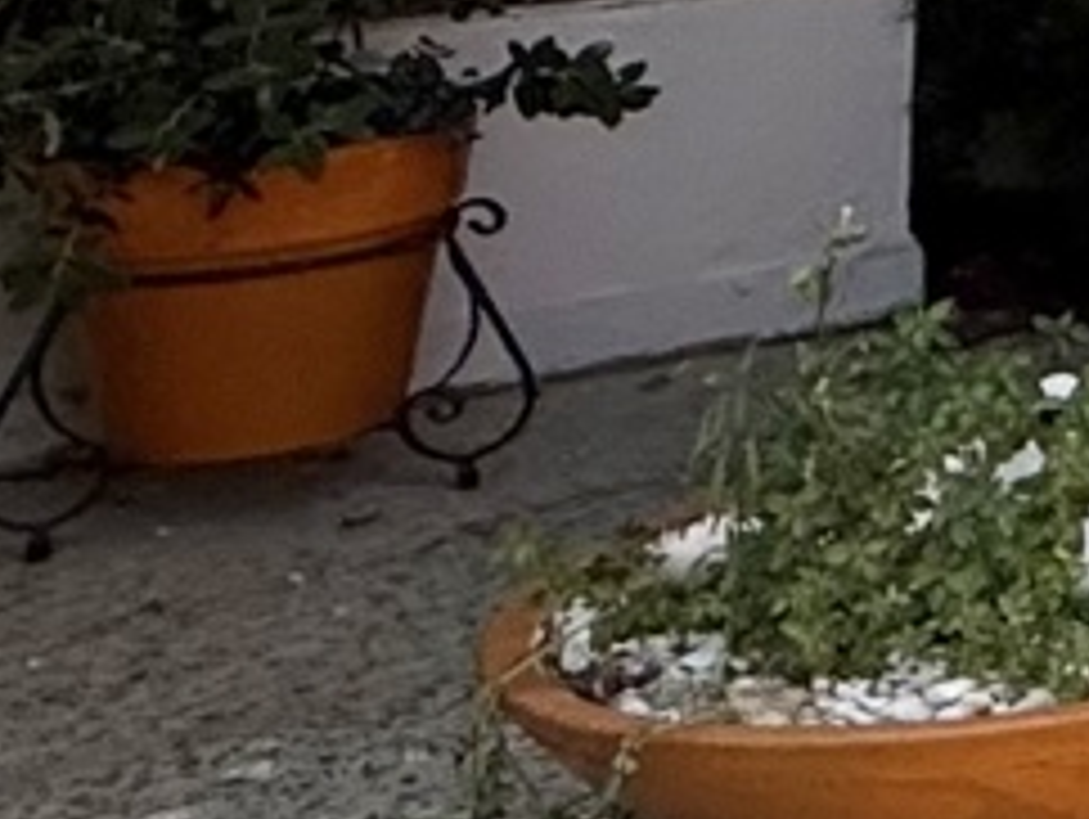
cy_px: -598
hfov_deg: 10.5
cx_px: 3492
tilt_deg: +1.3
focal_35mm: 111
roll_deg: -0.7
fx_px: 3495
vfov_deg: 12.4
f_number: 2.2
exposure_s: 1/770
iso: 64
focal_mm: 2.22
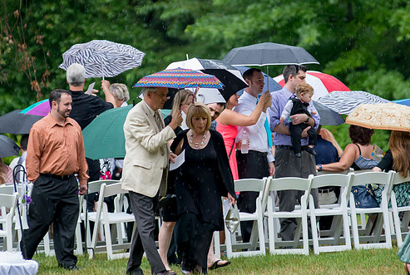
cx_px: 196
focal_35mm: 336
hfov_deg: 6.1
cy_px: 112
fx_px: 3835
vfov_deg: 4.1
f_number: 2.8
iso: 500
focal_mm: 200
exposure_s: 1/500
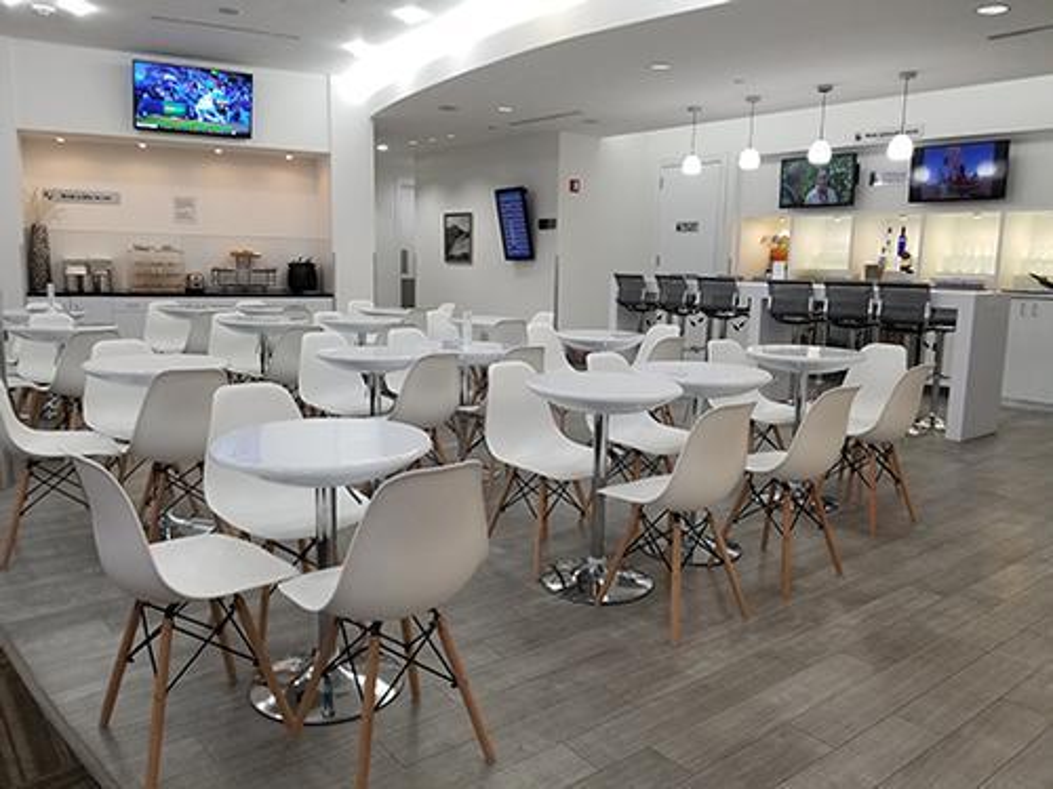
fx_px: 791
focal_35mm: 26
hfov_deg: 67.3
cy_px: 394
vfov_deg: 53.1
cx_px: 526
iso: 160
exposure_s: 1/60
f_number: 1.7
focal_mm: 4.25
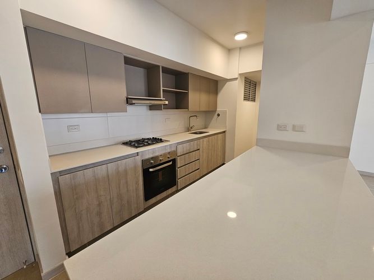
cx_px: 187
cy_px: 140
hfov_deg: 106.2
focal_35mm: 13
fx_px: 140
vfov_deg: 89.9
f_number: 2.2
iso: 80
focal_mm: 2.2
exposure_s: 1/60
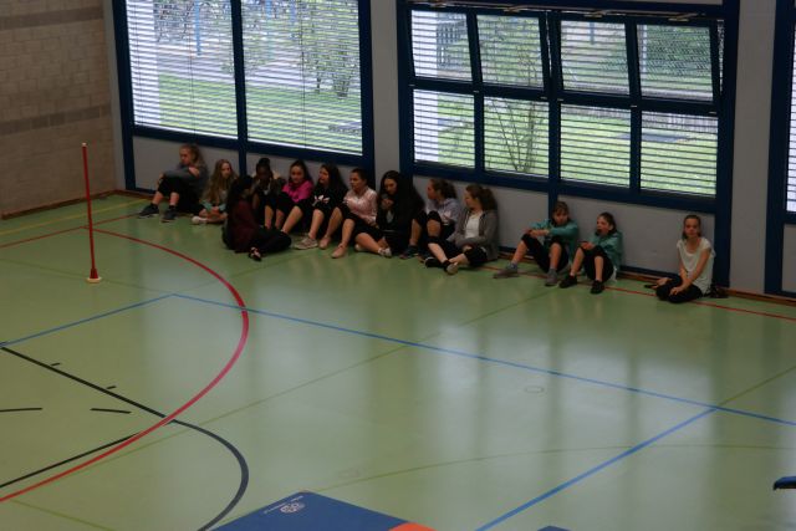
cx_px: 398
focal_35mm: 84
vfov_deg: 16.3
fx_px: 1858
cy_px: 266
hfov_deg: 24.2
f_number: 5.6
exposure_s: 1/80
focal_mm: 55
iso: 1600
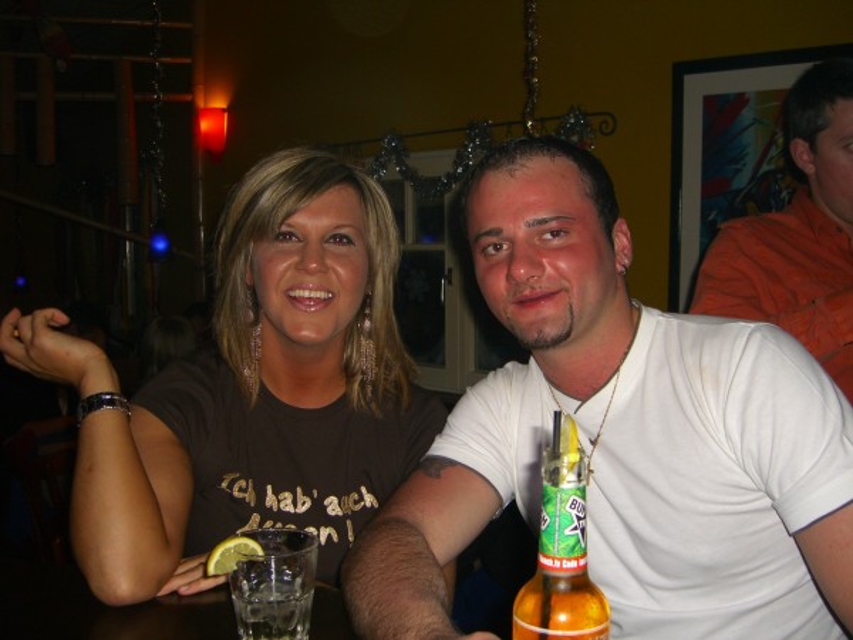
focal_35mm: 38
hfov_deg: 49.0
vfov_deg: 37.7
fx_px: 936
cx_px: 426
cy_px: 320
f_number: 2.8
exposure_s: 1/60
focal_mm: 7.9
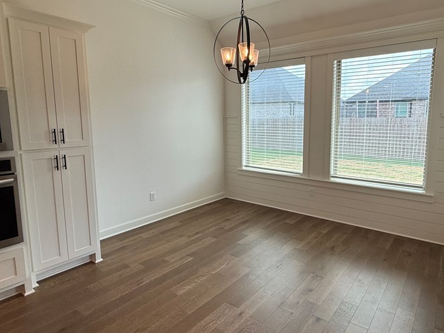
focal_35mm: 22
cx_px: 257
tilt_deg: -6.9
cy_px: 154
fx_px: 282
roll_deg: -0.3
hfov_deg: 75.9
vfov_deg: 61.0
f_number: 2.2
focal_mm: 2.22
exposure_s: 1/218
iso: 64
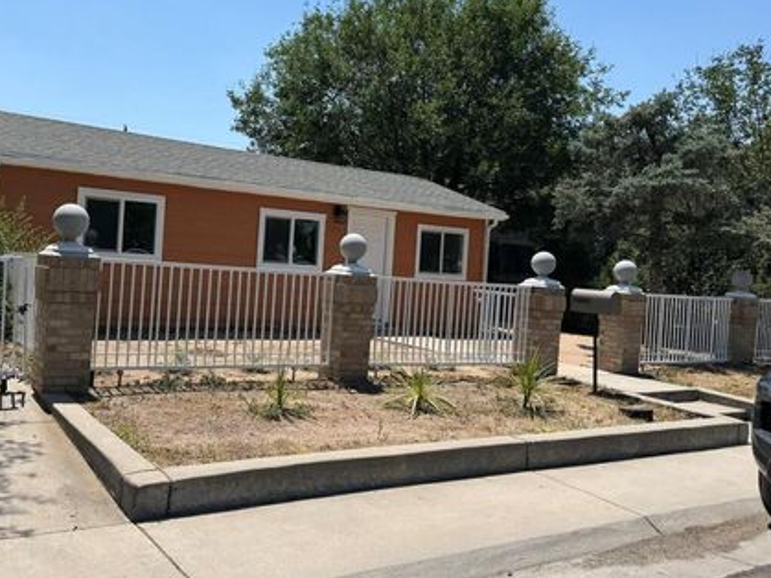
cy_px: 266
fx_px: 757
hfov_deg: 53.5
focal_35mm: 34
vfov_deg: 41.7
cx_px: 302
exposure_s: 1/5814
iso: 80
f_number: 1.78
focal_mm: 6.76
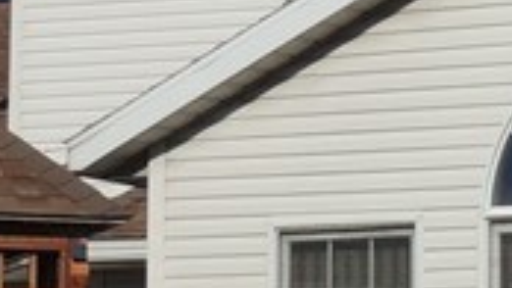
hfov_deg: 7.7
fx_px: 3748
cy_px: 317
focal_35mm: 276
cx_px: 706
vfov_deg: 4.4
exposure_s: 1/1600
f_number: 4.3
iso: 100
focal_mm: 7.6
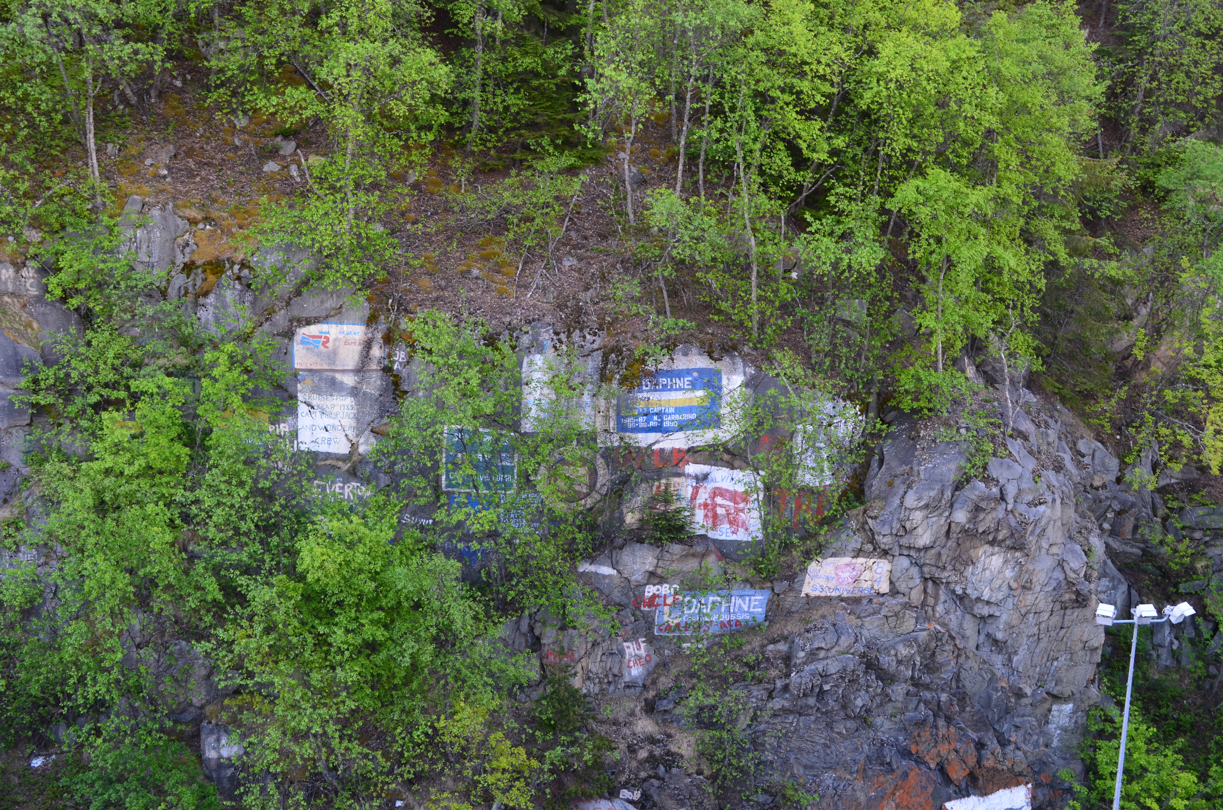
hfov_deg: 43.7
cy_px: 405
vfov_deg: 29.7
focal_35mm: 45
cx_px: 612
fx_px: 1526
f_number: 9
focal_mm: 30
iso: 400
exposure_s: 1/30
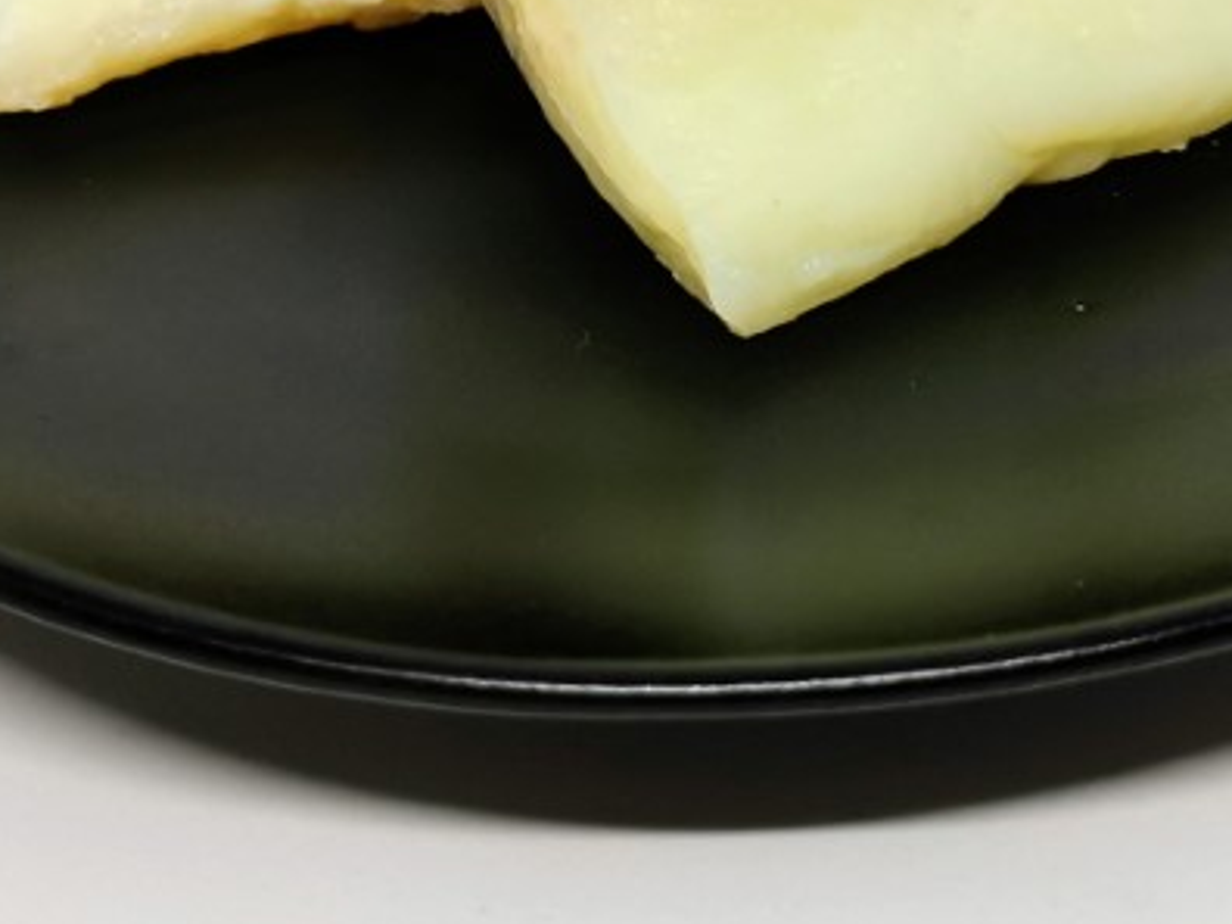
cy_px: 87
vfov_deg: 16.4
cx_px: 784
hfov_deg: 22.0
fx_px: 3168
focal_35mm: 89
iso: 100
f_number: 1.6
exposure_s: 1/120
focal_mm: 5.56
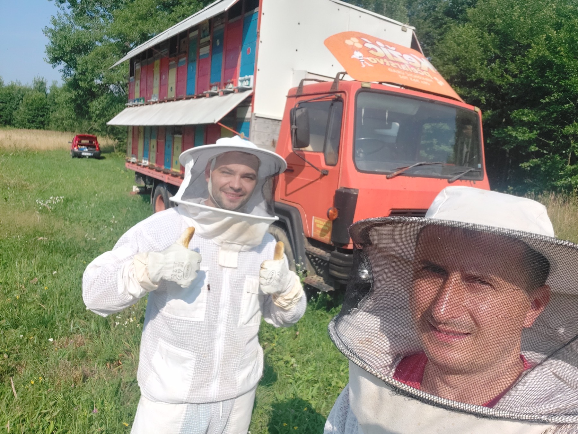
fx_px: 417
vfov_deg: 54.9
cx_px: 289
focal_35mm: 25
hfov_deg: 69.4
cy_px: 217
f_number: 2.2
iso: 40
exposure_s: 1/680
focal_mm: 3.75
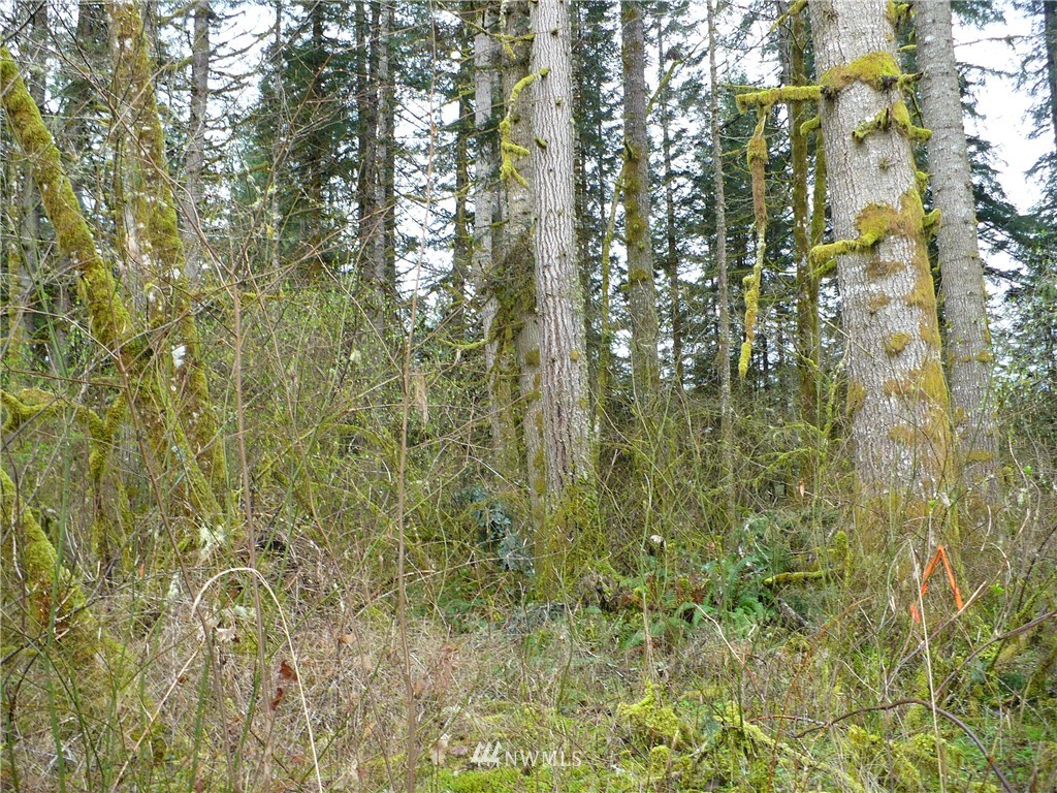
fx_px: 1130
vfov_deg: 38.7
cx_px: 528
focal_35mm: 37
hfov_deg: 50.1
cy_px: 396
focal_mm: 6.1
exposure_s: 1/30
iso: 100
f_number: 2.8
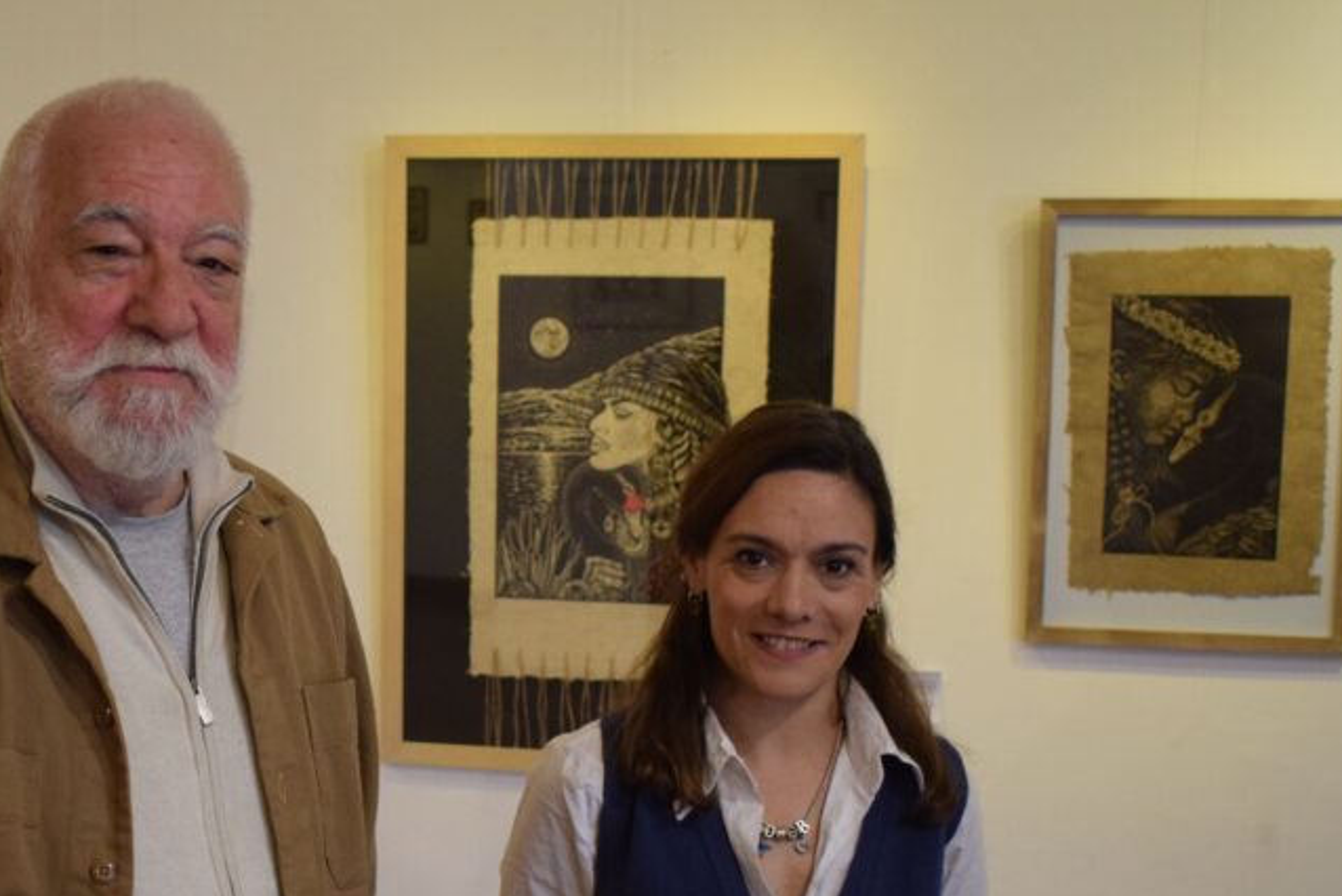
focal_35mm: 70
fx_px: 2603
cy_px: 714
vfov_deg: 19.3
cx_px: 465
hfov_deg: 28.7
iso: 1800
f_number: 4.2
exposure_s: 1/60
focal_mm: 29
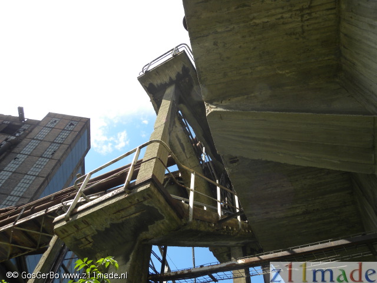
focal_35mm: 29
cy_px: 142
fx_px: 316
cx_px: 188
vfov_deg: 48.2
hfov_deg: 61.7
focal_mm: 5.2
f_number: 4.5
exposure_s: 1/232
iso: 64
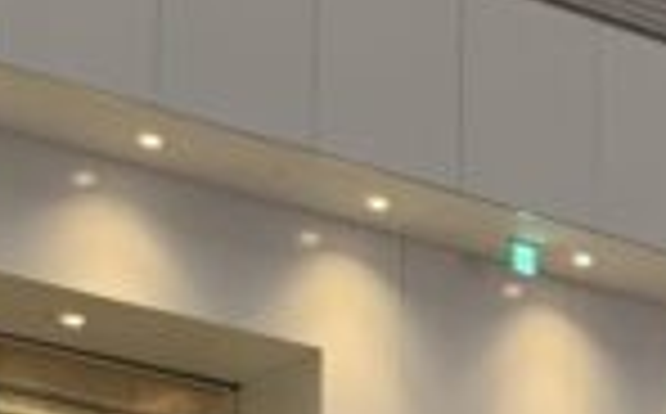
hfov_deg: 10.7
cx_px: 950
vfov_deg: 6.7
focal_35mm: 191
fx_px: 3462
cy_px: 738
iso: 100
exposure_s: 1/72
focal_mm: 4.25
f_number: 1.8
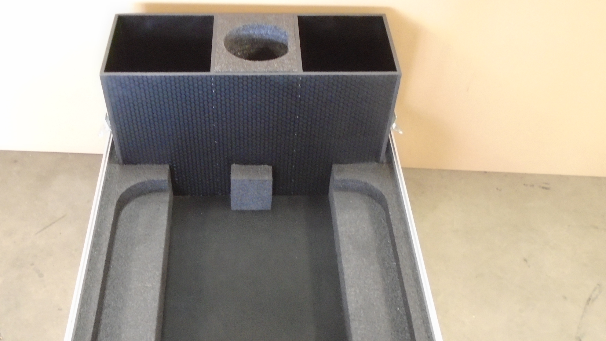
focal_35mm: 37
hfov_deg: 53.8
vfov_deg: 31.1
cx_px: 259
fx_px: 595
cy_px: 275
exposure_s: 1/5
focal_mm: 4.6
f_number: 3.2
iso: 400
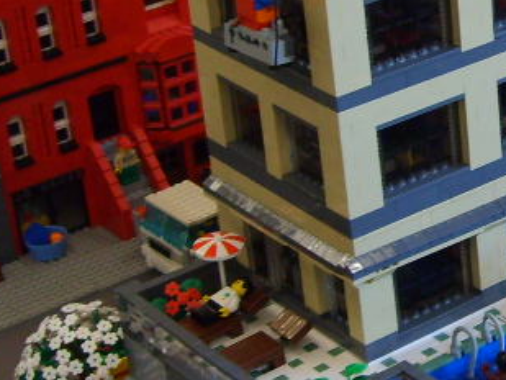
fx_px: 1696
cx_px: 630
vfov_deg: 12.7
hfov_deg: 16.2
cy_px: 105
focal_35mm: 116
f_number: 2.8
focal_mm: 5.8
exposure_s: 1/30
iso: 100
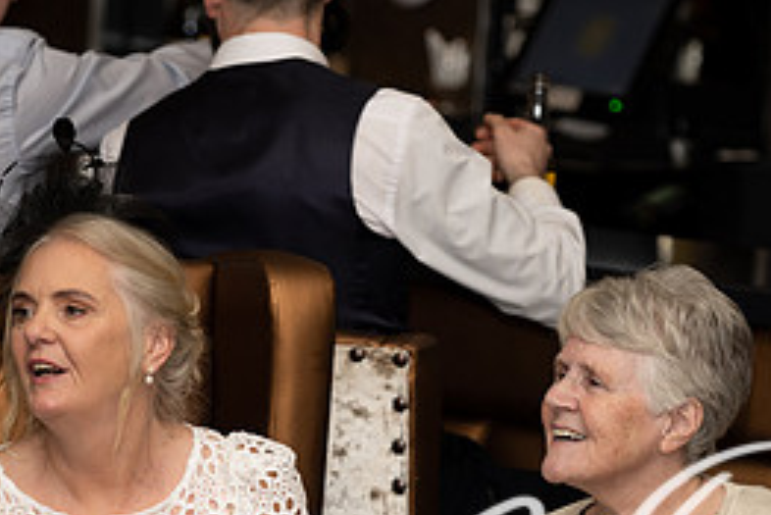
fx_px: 5785
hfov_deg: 7.6
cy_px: 496
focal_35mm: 270
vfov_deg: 5.1
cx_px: 262
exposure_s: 1/160
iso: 200
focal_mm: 122
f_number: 2.8
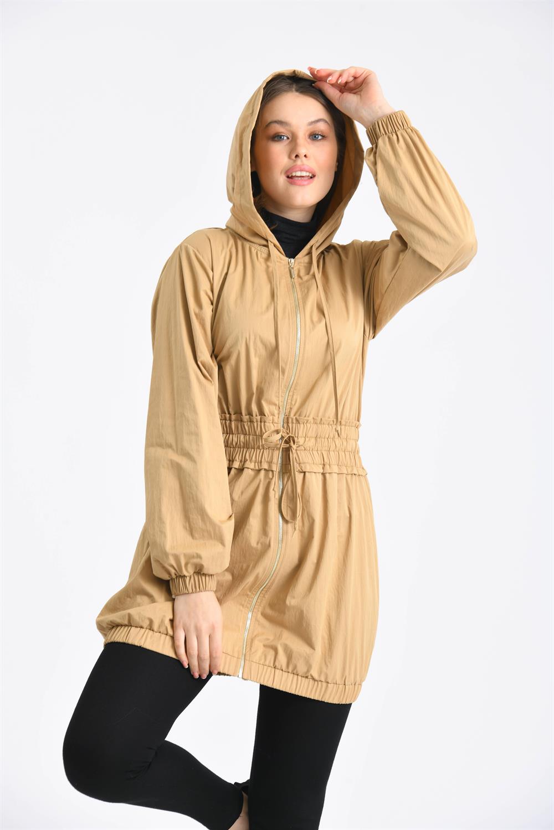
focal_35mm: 150
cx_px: 277
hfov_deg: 9.1
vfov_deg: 13.7
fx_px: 3462
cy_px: 415
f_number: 9
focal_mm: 150
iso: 100
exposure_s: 1/125
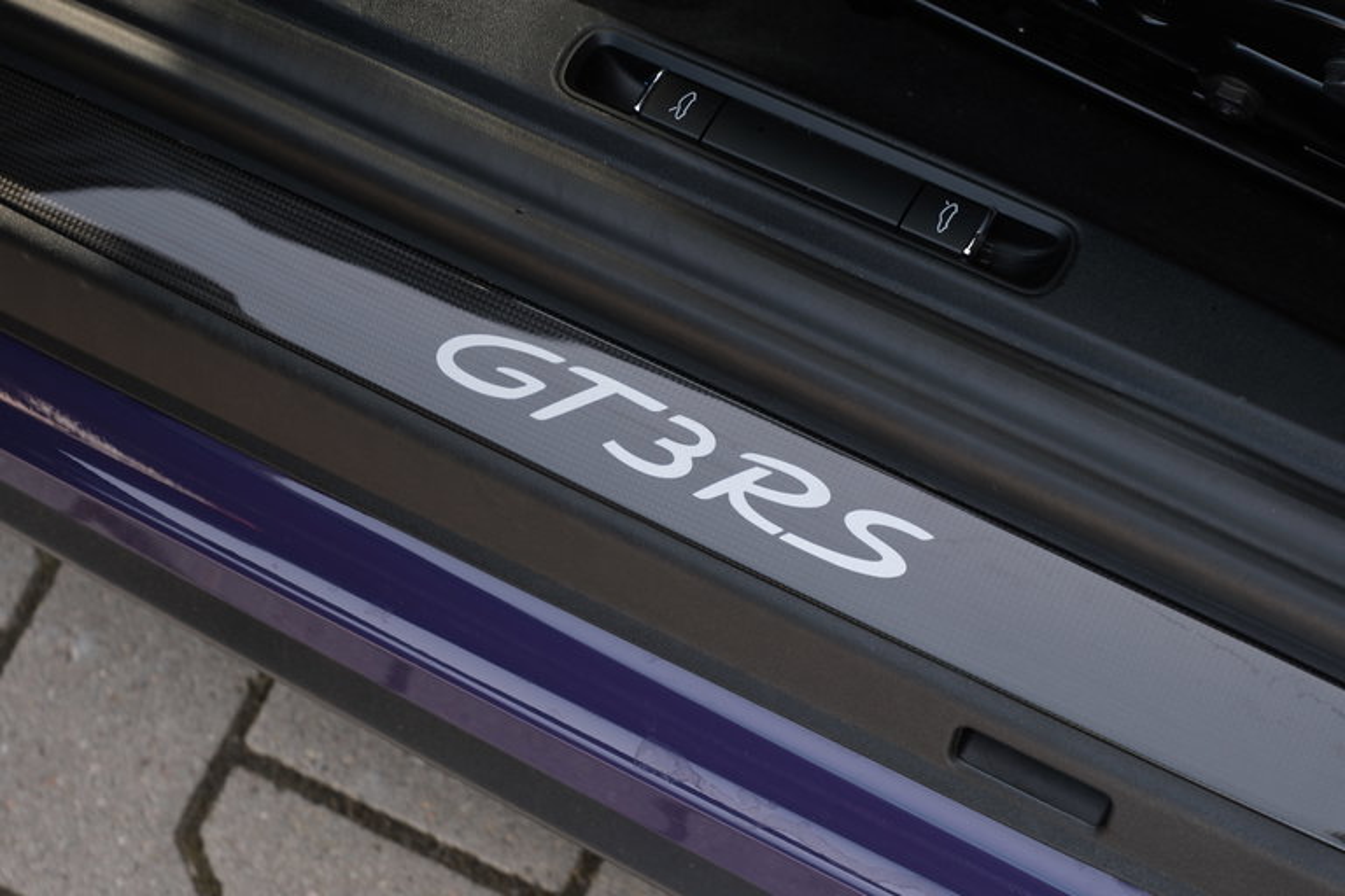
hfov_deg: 27.0
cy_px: 448
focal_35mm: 75
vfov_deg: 18.2
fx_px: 2802
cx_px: 672
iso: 200
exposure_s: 1/75
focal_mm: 50
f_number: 4.8
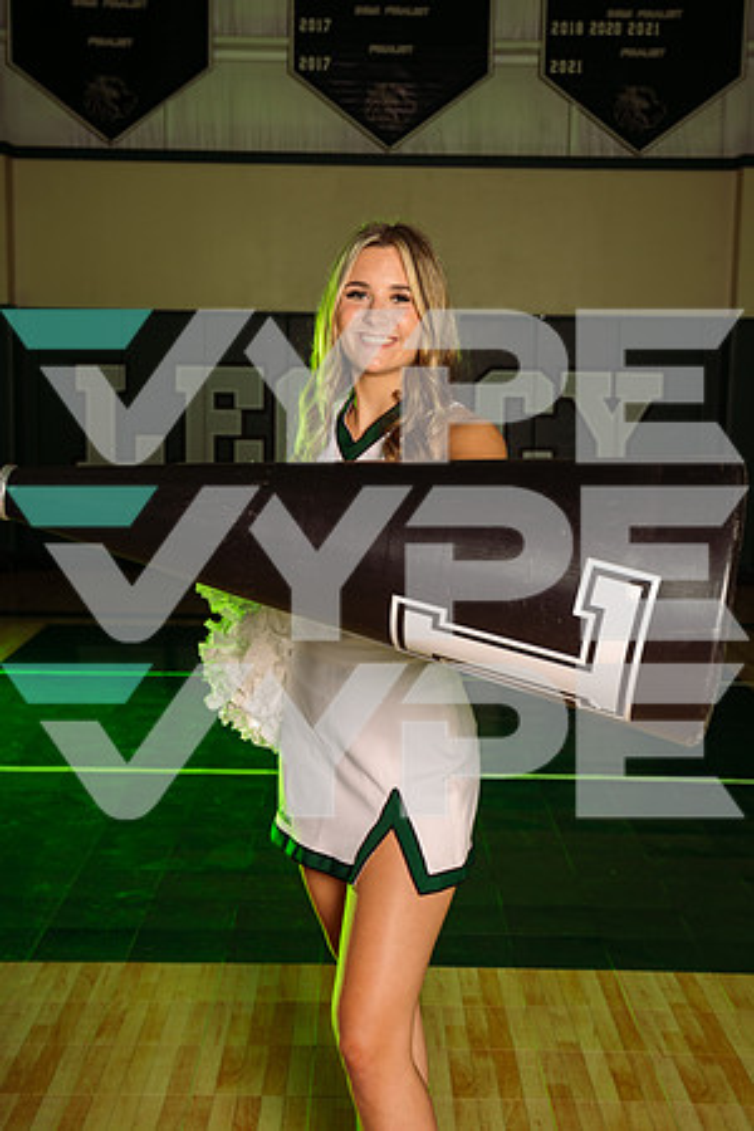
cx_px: 377
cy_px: 566
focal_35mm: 52
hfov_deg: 26.0
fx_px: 1634
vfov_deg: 38.2
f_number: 7.1
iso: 200
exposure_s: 1/200
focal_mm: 52
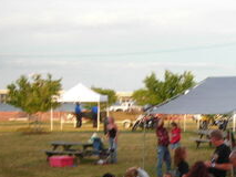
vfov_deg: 12.1
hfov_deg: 15.9
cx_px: 215
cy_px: 138
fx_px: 832
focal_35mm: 122
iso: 50
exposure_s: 1/63.7
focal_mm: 10.8
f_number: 3.9
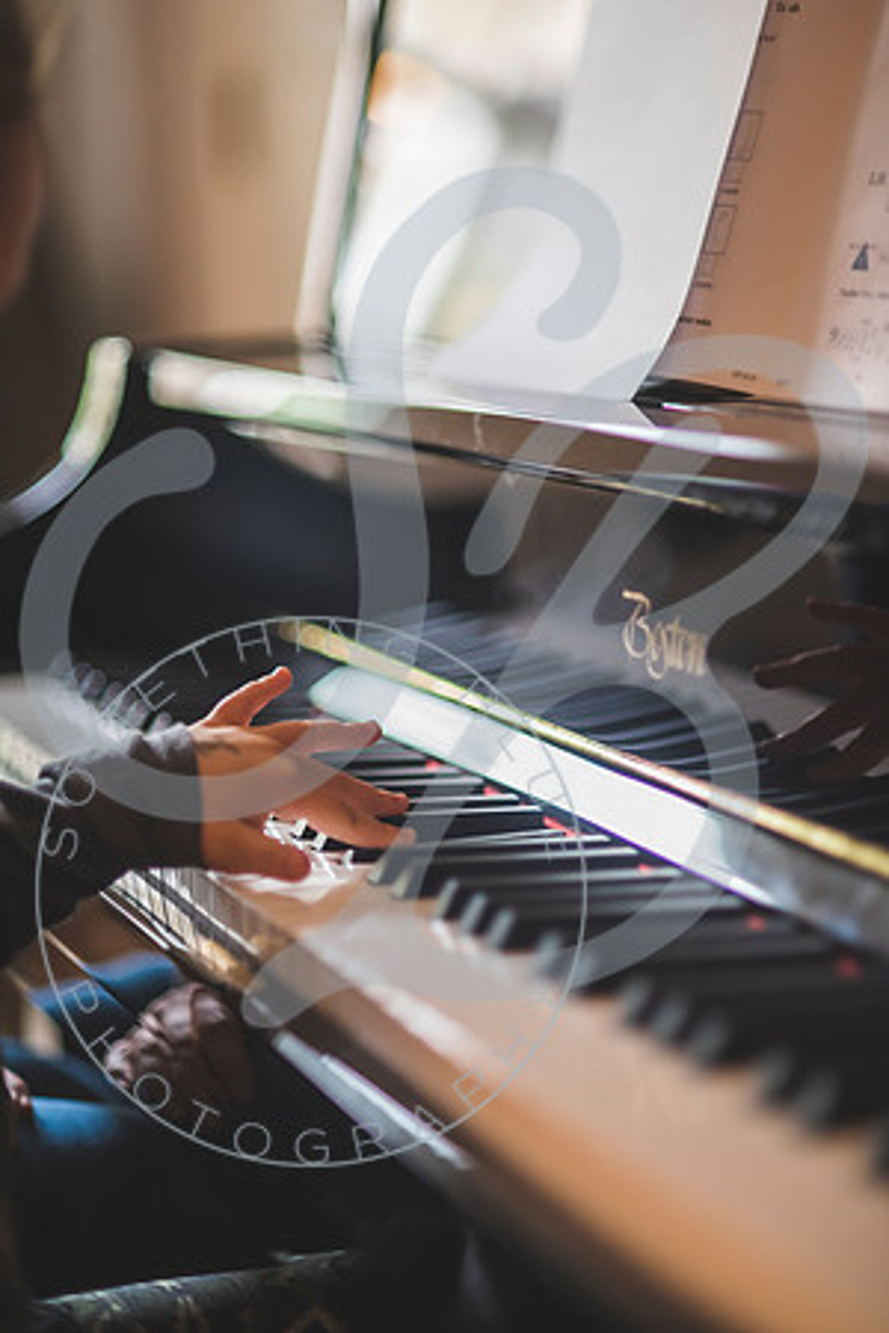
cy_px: 666
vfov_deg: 23.9
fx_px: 3148
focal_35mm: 85
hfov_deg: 16.1
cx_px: 444
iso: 1600
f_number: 1.8
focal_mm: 85
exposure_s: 1/125
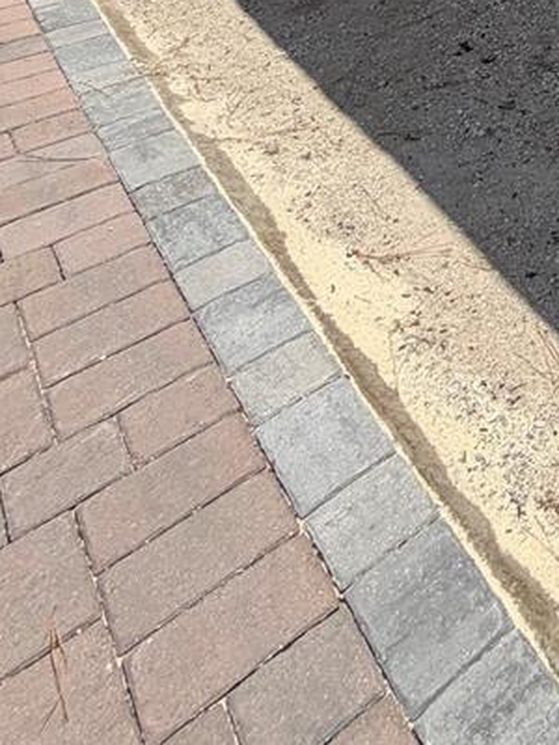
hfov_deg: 25.8
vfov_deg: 29.6
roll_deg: -2.0
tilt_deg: -3.2
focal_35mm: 42
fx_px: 904
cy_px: -339
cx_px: 835
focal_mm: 2.22
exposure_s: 1/955
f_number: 2.2
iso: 32
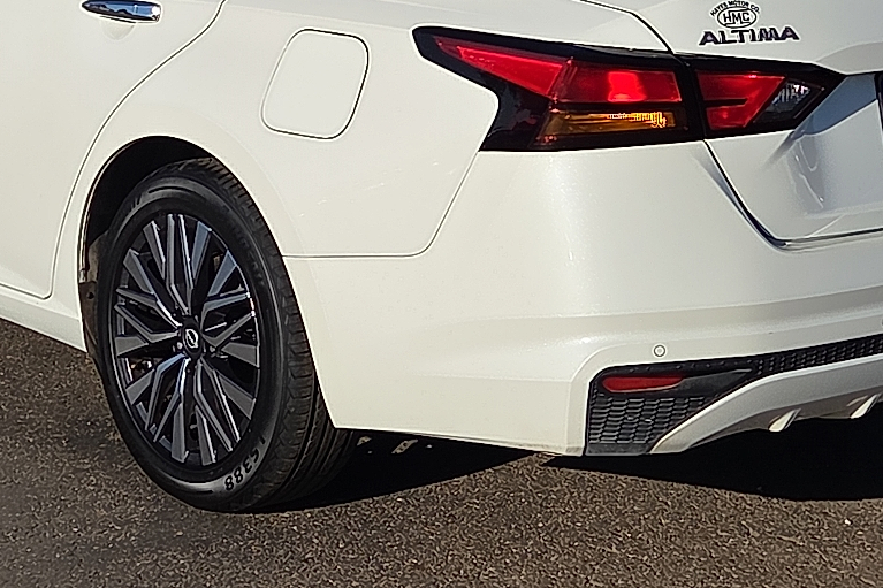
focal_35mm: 102
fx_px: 2501
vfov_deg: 13.3
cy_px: 81
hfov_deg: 20.0
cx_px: 353
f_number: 1.8
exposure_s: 1/10000
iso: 64
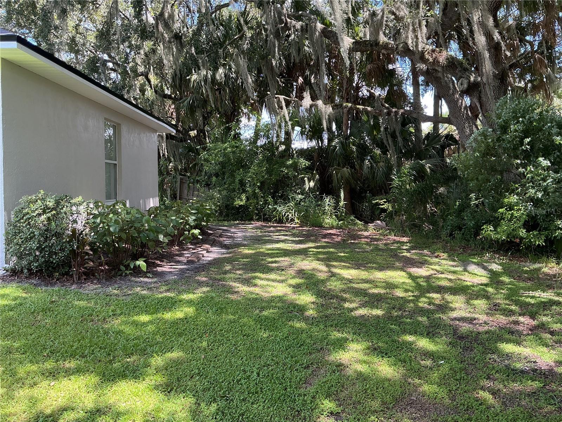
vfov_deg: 48.2
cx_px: 281
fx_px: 471
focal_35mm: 29
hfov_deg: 61.7
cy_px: 211
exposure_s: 1/122
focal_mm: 3
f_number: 1.8
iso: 16
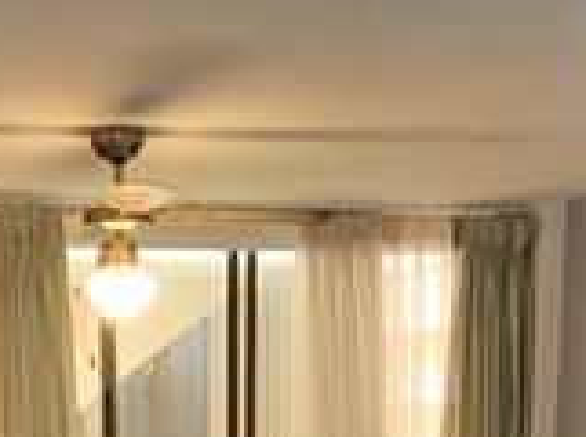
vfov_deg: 12.1
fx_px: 1824
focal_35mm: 108
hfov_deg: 18.2
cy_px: 878
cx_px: 198
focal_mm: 4.25
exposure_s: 1/40
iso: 320
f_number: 1.8
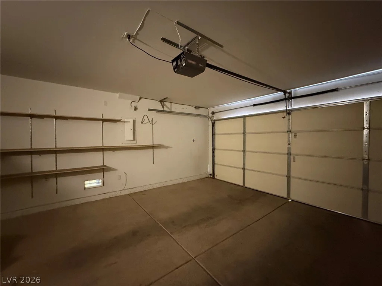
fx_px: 154
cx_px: 191
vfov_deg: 85.7
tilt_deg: -2.4
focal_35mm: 14
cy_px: 143
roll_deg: +0.2
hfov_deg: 102.1
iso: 1250
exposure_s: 1/30
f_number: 2.2
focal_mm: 2.22
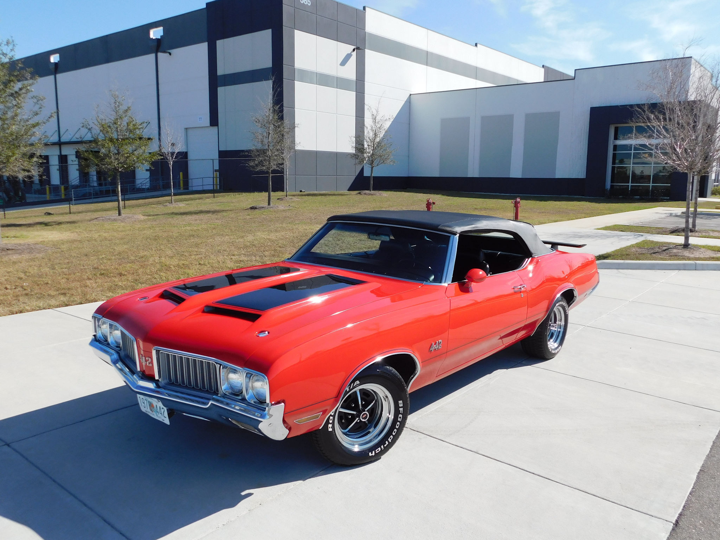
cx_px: 360
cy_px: 270
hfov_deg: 63.4
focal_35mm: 28
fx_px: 582
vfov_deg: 49.7
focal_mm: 4.9
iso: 125
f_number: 6.4
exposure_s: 1/400
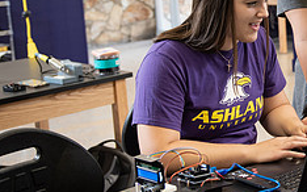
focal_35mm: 81
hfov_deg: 24.3
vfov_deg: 16.0
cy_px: 56
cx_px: 315
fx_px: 677
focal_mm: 32
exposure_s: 1/200
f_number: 3.2
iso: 640
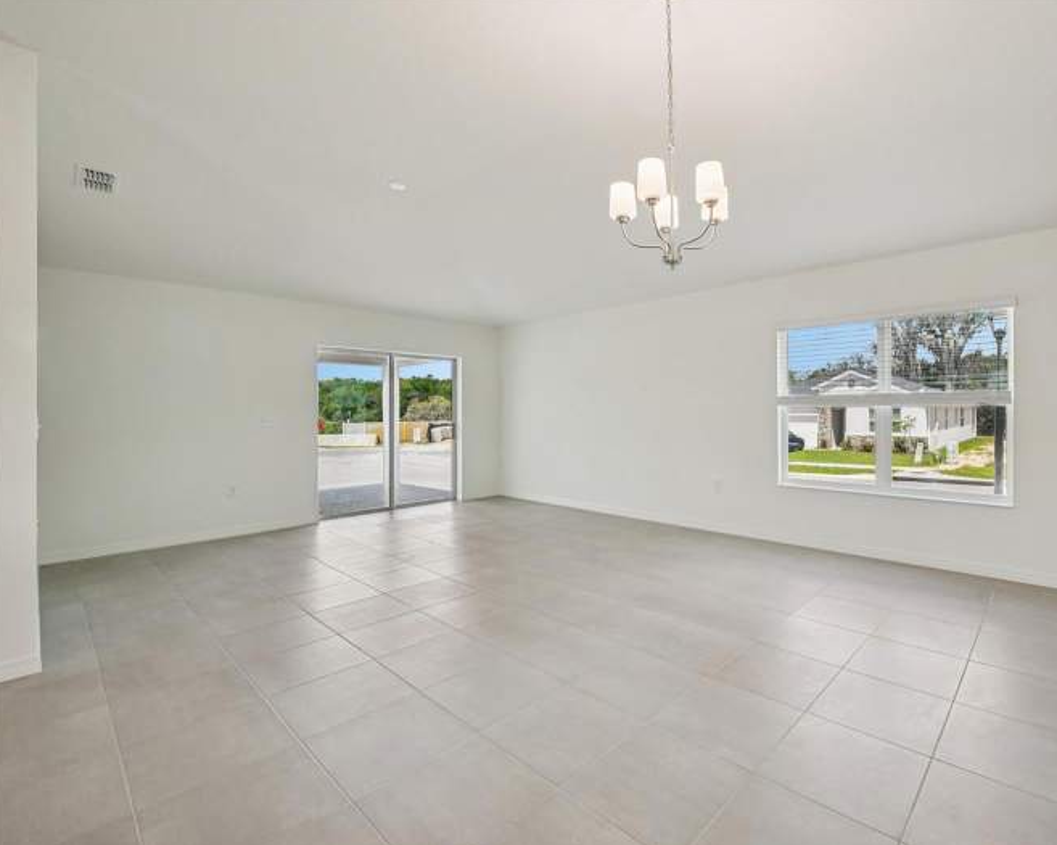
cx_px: 634
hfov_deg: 91.9
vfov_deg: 80.3
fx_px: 500
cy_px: 421
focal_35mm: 16
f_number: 8
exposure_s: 1/125
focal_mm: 14
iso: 400
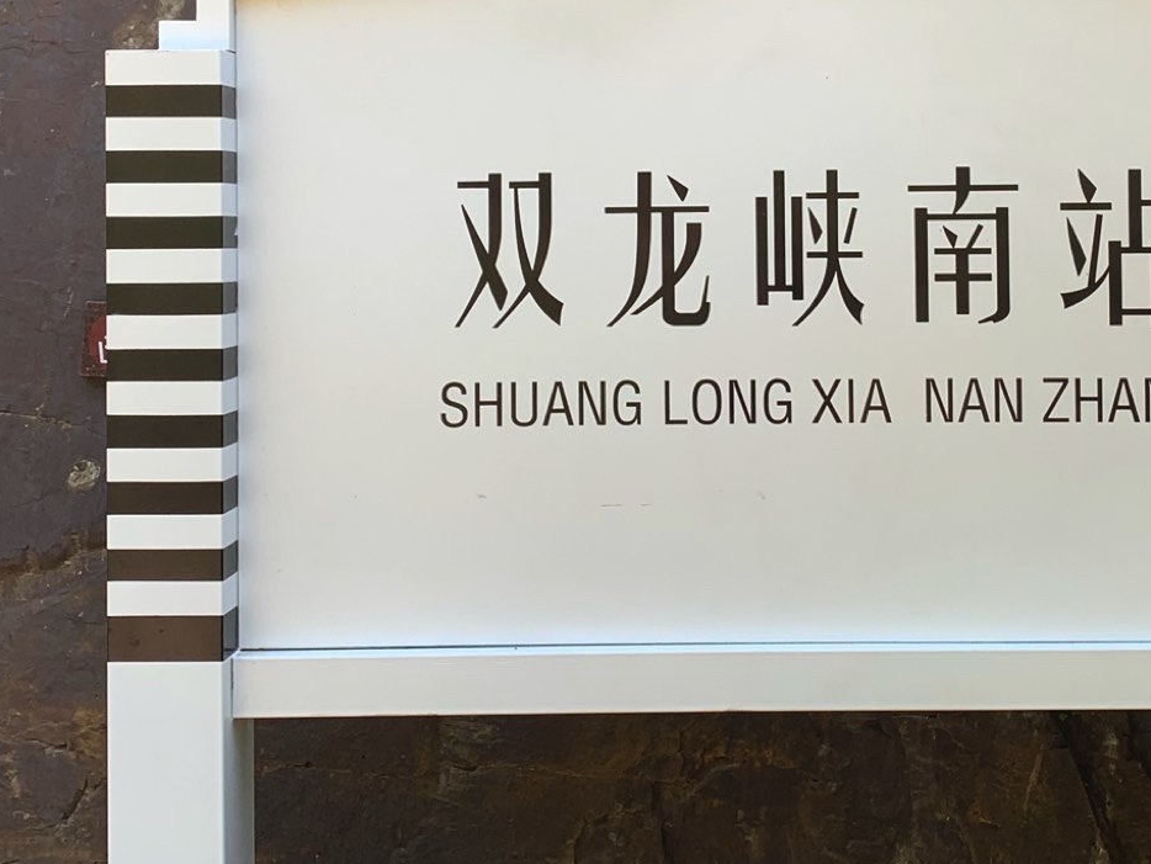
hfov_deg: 33.6
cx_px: 733
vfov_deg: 25.3
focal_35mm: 57
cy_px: 197
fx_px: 1896
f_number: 1.8
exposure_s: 1/307
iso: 25
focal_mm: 4.25
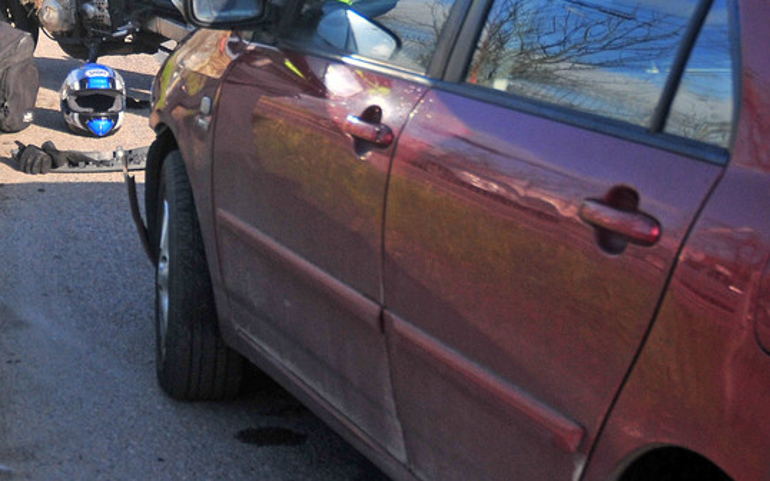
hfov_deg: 20.0
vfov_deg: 12.6
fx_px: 2148
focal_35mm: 102
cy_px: -44
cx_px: 123
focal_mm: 25
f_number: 3.8
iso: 200
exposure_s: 1/1250
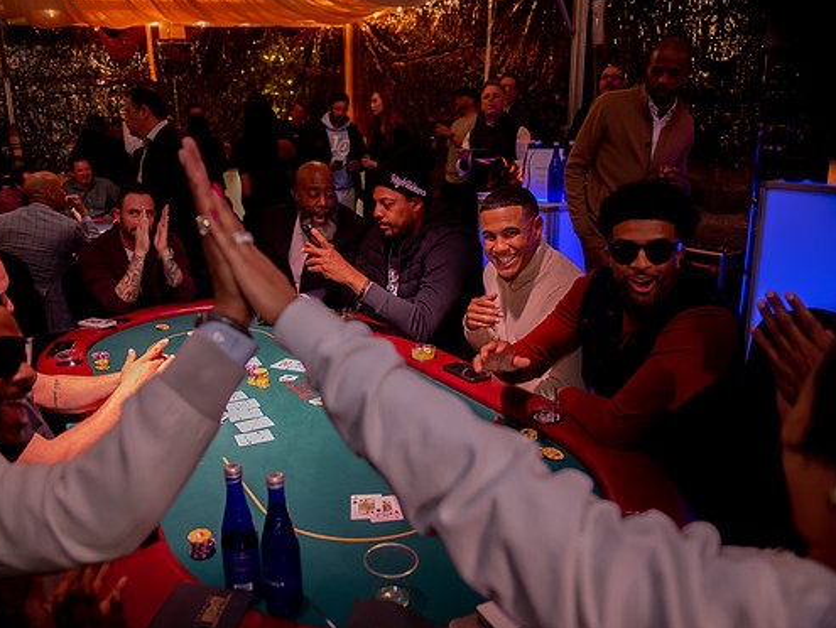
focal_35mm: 27
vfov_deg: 51.4
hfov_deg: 65.0
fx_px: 653
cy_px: 307
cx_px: 356
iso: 3200
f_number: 2.8
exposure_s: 1/320
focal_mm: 24
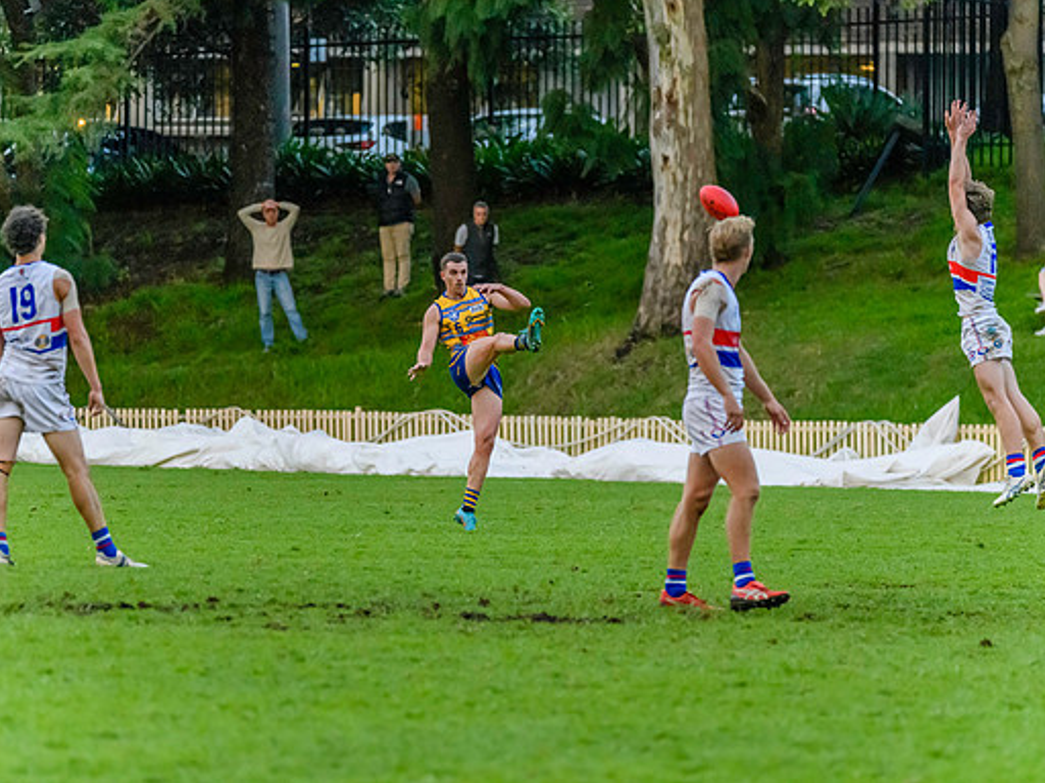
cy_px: 390
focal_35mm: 305
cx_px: 527
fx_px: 9207
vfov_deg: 4.9
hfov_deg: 6.5
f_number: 5.6
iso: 10000
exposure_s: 1/1250
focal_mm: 280
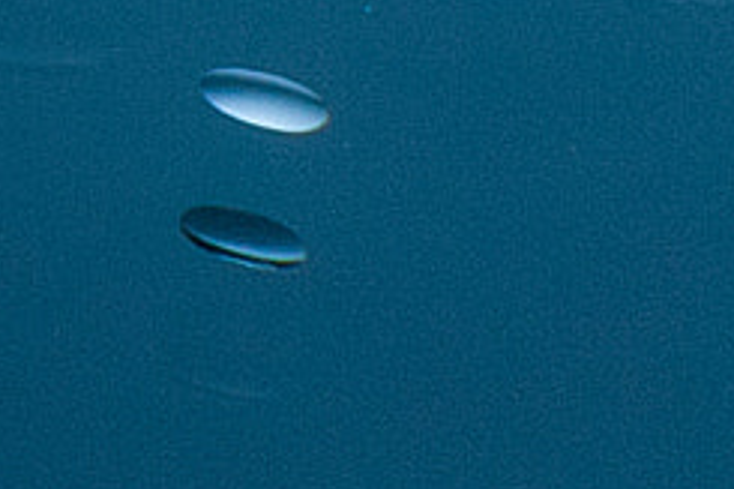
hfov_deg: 5.7
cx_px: -1294
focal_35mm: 343
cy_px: -252
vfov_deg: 4.0
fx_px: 6994
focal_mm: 35
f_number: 16
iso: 100
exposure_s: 1/200
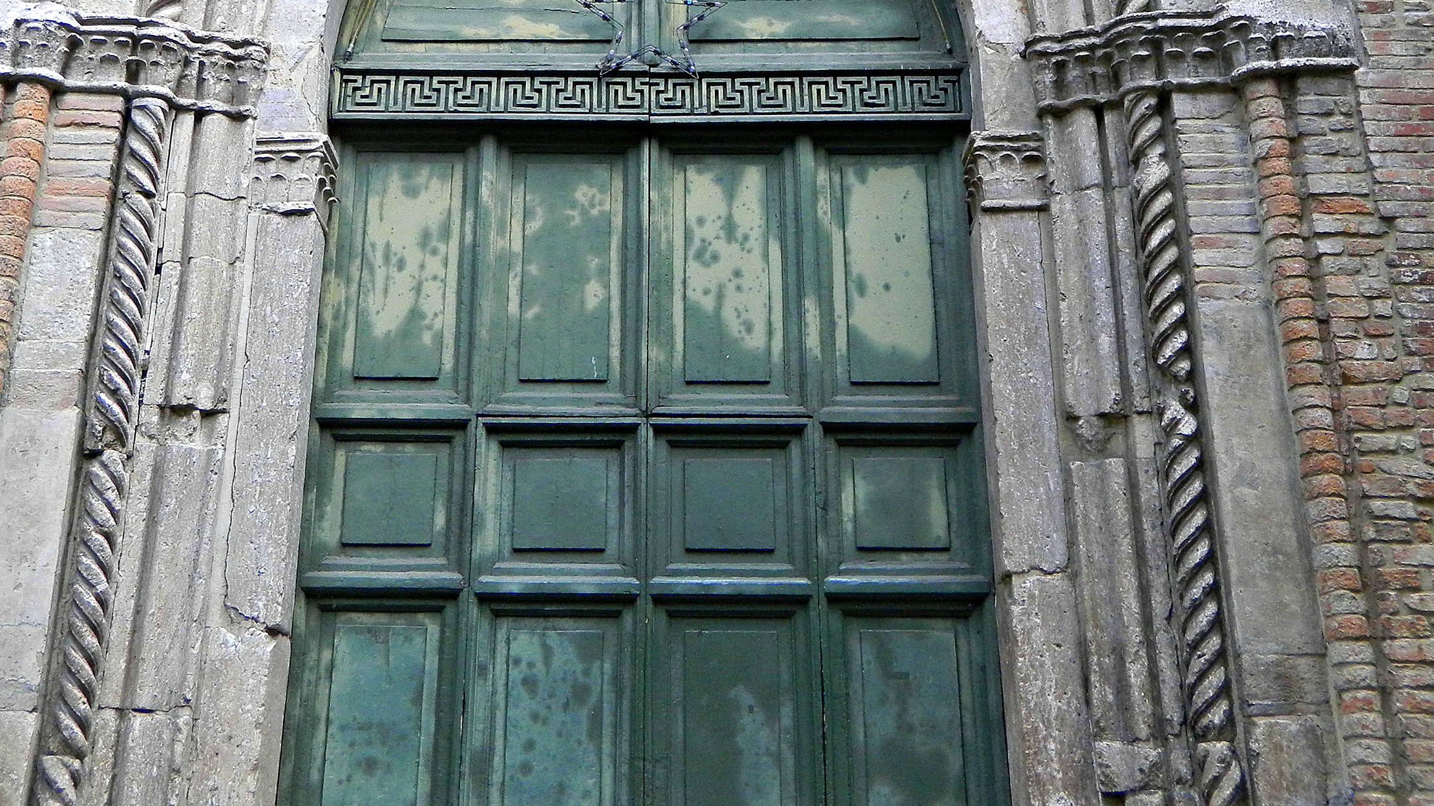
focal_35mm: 43
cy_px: 193
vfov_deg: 27.3
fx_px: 1635
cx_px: 654
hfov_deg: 47.3
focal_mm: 5
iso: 165
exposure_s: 1/58.6
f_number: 3.9
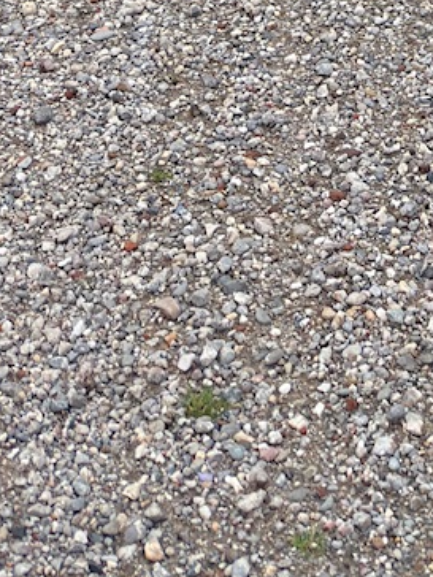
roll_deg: -2.7
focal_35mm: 135
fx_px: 2252
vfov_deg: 10.9
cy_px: -1035
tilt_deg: -0.9
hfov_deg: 10.6
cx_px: 674
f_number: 1.78
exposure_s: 1/3058
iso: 100
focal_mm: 6.86
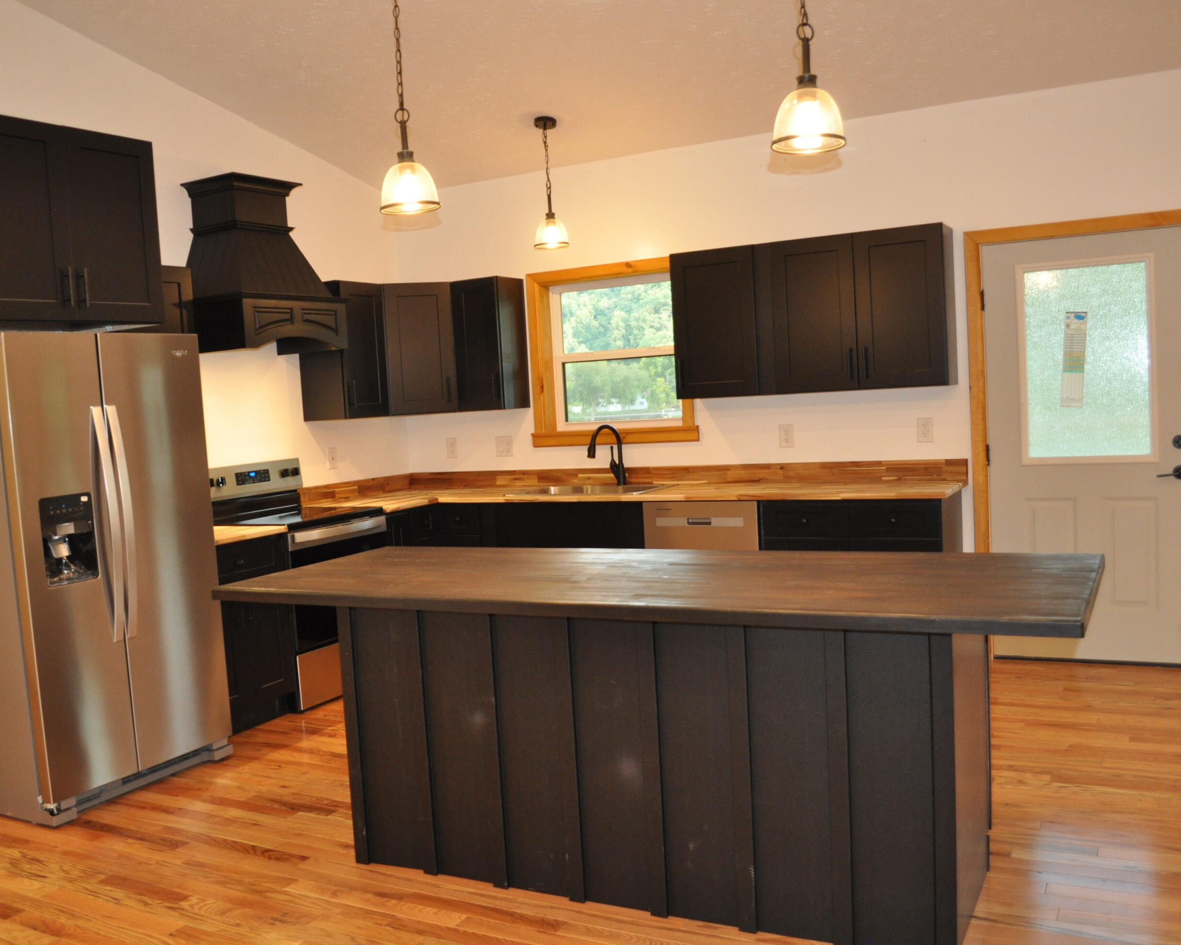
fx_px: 1084
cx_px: 509
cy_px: 477
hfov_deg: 57.0
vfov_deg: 47.1
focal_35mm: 31
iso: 800
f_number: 3.5
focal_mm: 18
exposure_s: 1/60
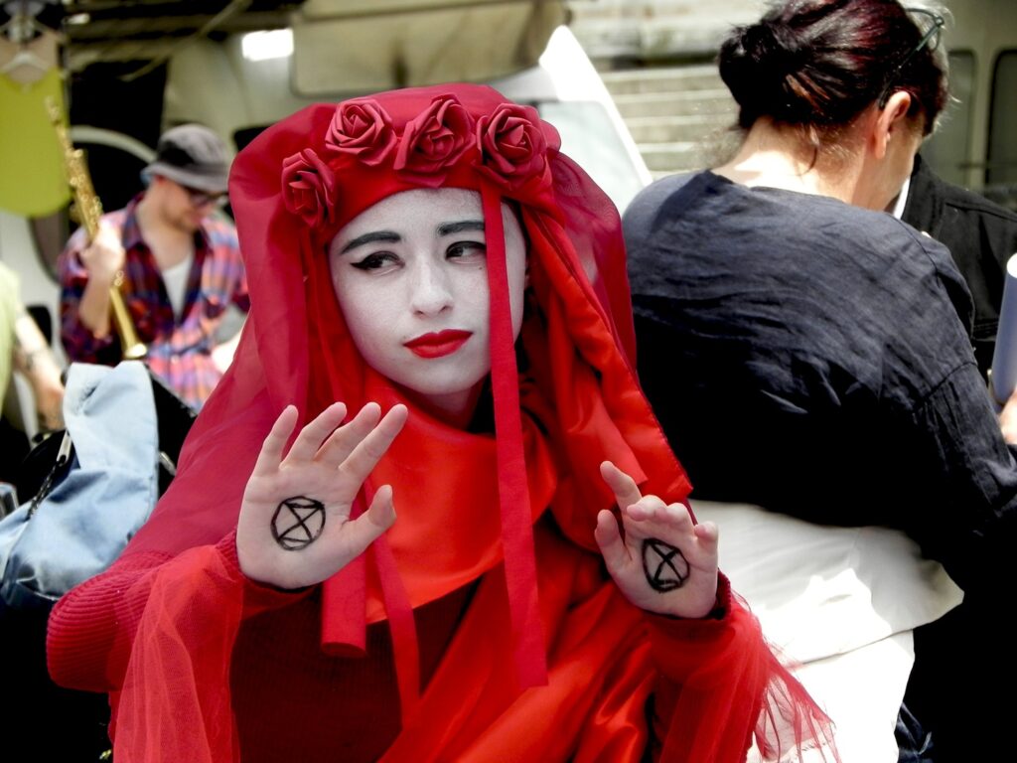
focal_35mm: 291
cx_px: 508
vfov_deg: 5.1
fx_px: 8549
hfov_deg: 6.8
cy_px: 382
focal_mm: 51.8
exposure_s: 1/315
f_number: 5.6
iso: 160
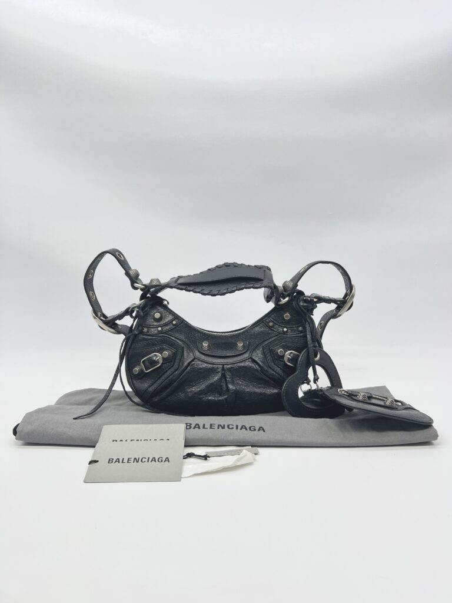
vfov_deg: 67.3
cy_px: 302
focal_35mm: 26
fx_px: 453
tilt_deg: -8.5
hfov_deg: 53.1
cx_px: 226
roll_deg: +0.7
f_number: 1.5
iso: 32
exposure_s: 1/118
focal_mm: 5.7
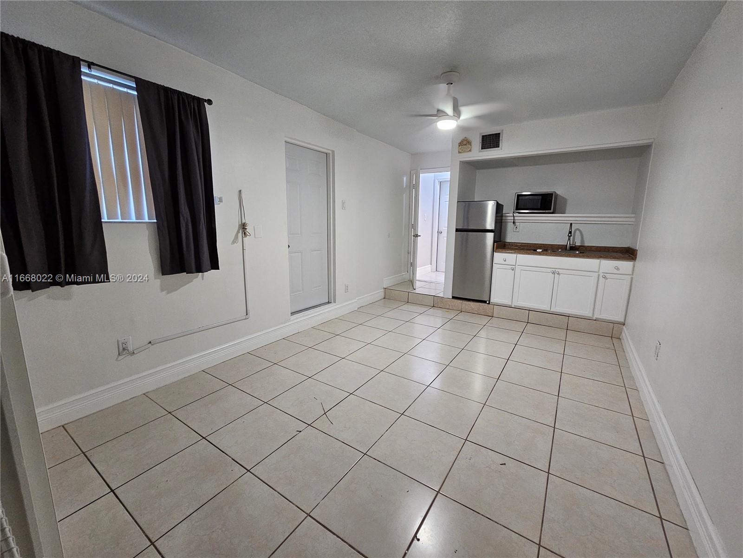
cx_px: 372
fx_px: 279
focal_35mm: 13
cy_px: 279
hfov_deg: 106.2
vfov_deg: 89.9
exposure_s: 1/30
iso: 320
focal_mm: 2.2
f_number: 2.2
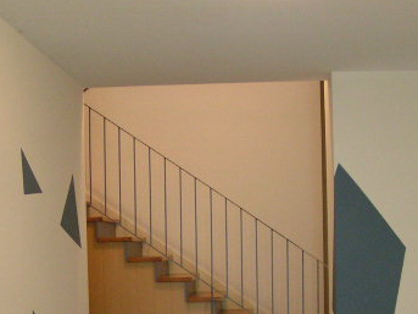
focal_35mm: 71
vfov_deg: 20.3
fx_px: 857
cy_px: 280
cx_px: 210
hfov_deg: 27.4
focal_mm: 5.8
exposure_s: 1/20
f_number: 2.8
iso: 200
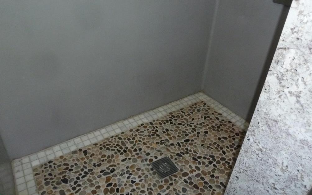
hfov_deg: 68.4
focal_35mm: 27
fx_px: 230
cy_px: 80
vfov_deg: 45.8
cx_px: 154
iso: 400
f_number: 3.3
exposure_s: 1/60
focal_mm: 4.1
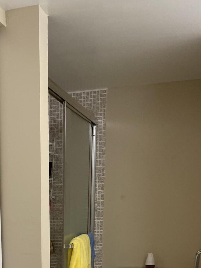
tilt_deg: -11.9
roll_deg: +1.2
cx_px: 29
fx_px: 410
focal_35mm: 53
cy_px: 270
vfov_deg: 33.1
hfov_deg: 26.8
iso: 100
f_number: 1.6
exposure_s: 1/120
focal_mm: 4.2
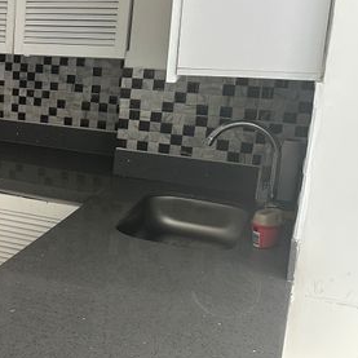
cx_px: -50
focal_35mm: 51
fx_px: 597
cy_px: 150
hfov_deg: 29.6
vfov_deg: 33.3
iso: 250
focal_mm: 6.86
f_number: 1.78
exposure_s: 1/60
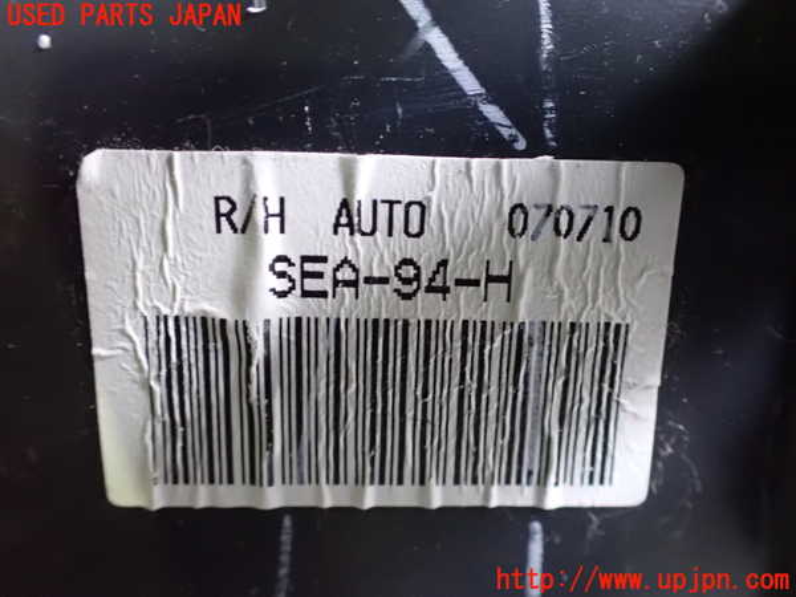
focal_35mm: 30
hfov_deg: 60.0
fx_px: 690
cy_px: 298
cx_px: 398
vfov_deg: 46.8
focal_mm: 5.4
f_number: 2.3
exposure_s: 1/30
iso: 1600
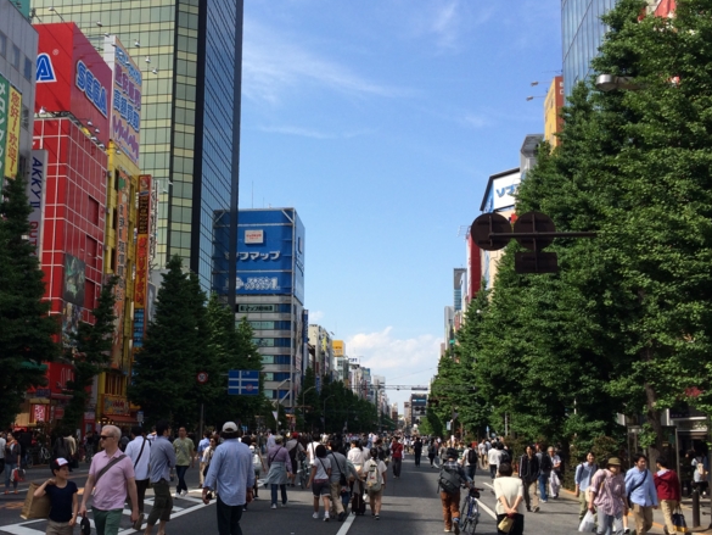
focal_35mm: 41
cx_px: 236
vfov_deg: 35.1
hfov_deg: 45.1
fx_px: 843
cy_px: 308
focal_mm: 4.12
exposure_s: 1/1642
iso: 32
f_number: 2.2
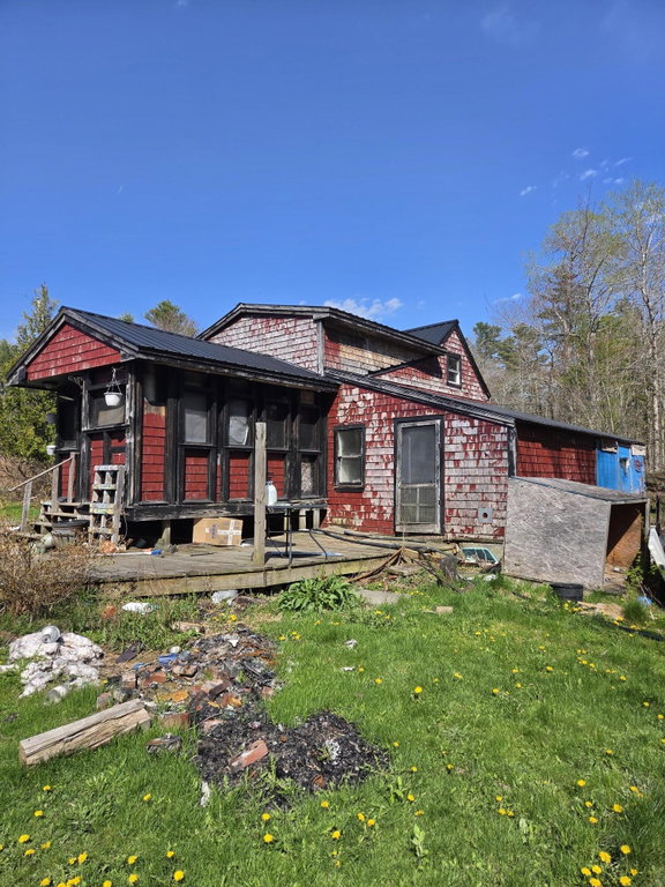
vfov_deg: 73.9
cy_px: 444
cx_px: 332
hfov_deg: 58.9
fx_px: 589
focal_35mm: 23
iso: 80
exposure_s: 1/4279
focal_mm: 5.4
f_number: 1.8
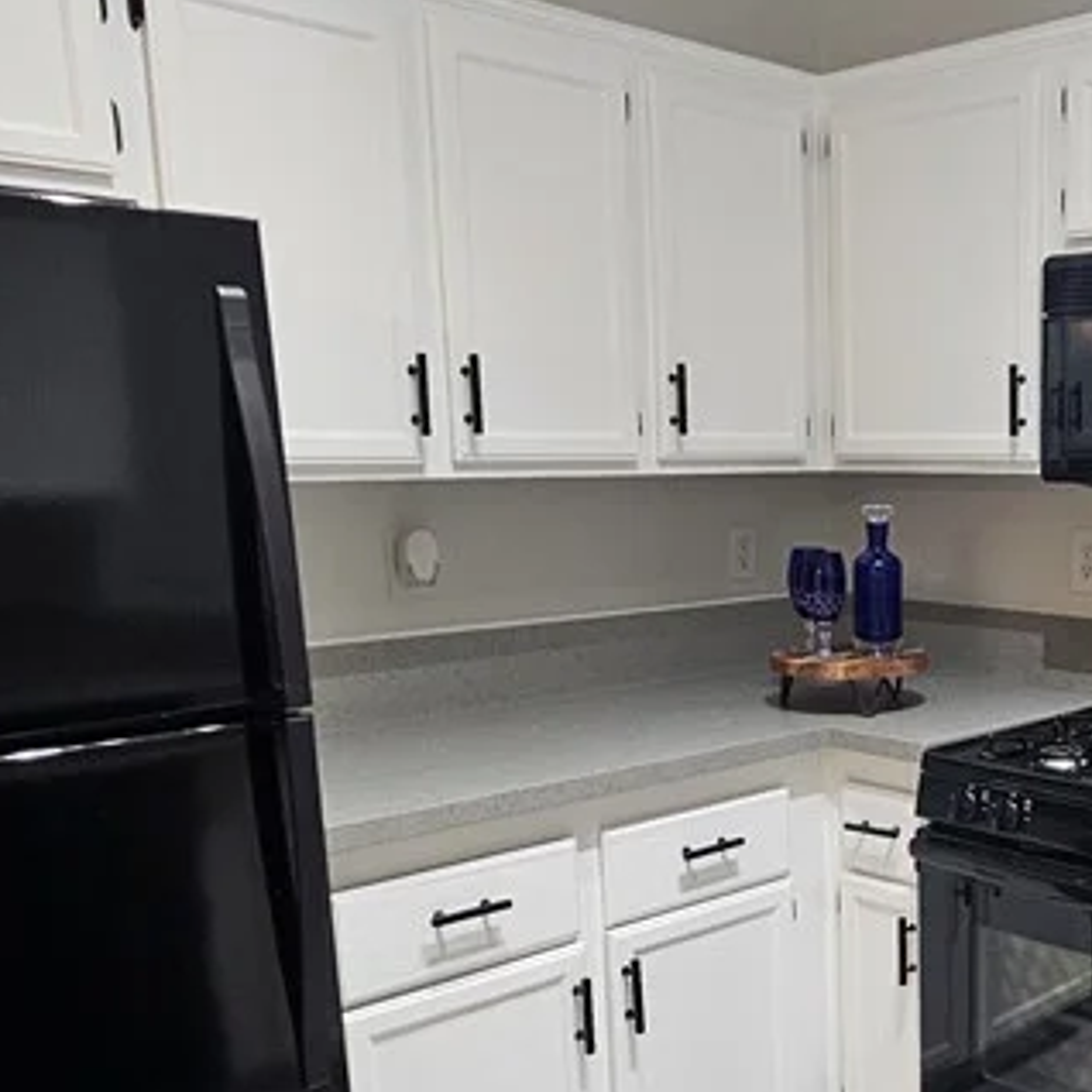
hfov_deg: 41.8
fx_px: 1321
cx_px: 958
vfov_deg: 44.2
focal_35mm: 37
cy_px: 738
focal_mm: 2.2
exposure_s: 1/60
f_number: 2.2
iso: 250
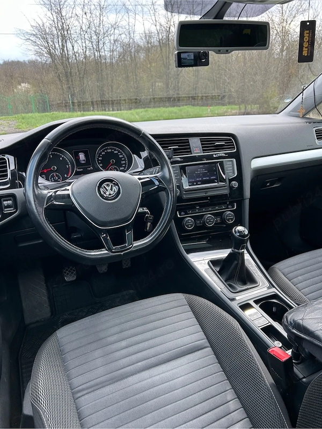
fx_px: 322
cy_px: 214
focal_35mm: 26
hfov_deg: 53.1
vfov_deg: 67.3
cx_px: 161
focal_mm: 5.7
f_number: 1.5
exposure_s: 1/193
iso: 40
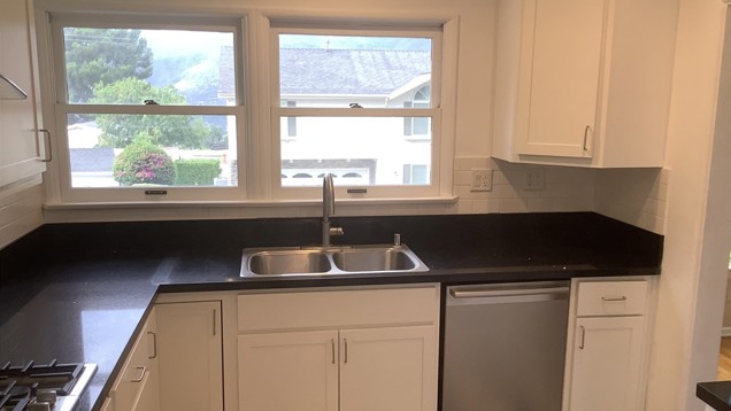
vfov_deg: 34.7
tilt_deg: -8.9
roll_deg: -1.0
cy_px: 216
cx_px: 367
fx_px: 659
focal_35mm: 34
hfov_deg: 58.0
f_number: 2.4
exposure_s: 1/60
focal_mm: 3.3
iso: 50
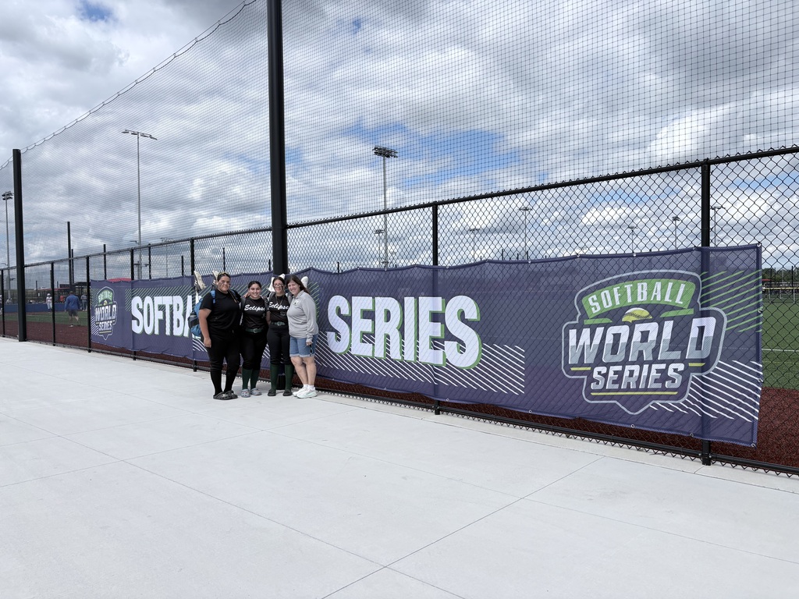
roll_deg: +1.1
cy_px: 300
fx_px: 600
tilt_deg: -0.3
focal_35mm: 26
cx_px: 400
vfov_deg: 53.1
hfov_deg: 67.3
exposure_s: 1/5348
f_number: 1.6
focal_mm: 5.96
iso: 50
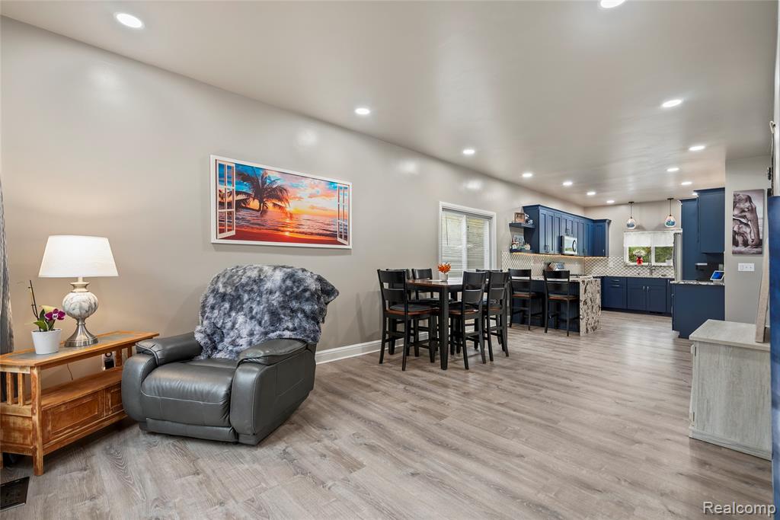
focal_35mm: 16
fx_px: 347
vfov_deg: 73.8
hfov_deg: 96.7
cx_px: 390
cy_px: 260
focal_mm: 16
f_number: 4
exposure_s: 1/2.5
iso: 100
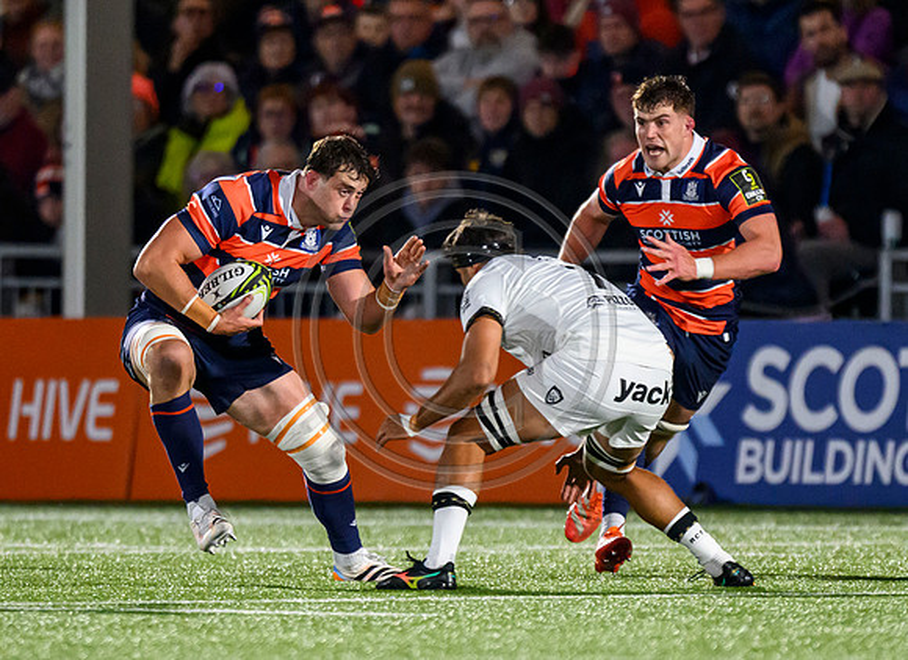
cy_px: 290
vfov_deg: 1.4
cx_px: 374
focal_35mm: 1042
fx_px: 27032
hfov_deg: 1.9
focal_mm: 560
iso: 8000
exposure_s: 1/1250
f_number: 4
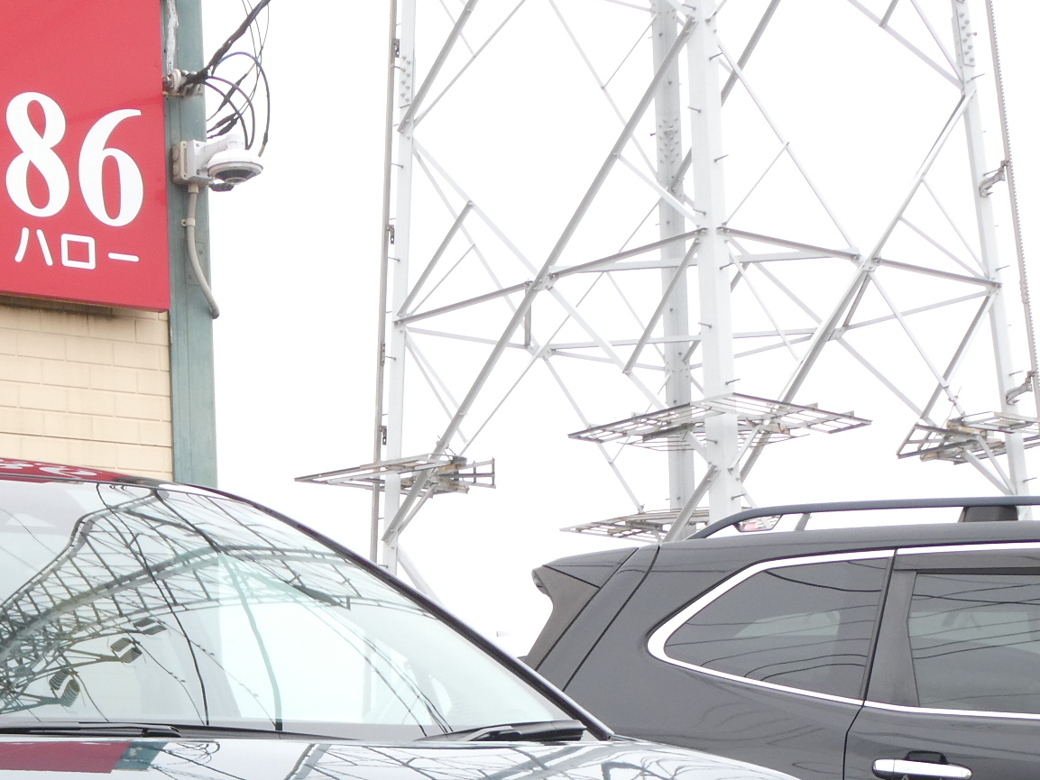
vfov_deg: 15.8
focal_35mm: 91
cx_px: 142
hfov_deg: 21.2
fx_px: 2734
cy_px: 855
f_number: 4.5
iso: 100
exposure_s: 1/80
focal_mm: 7.2
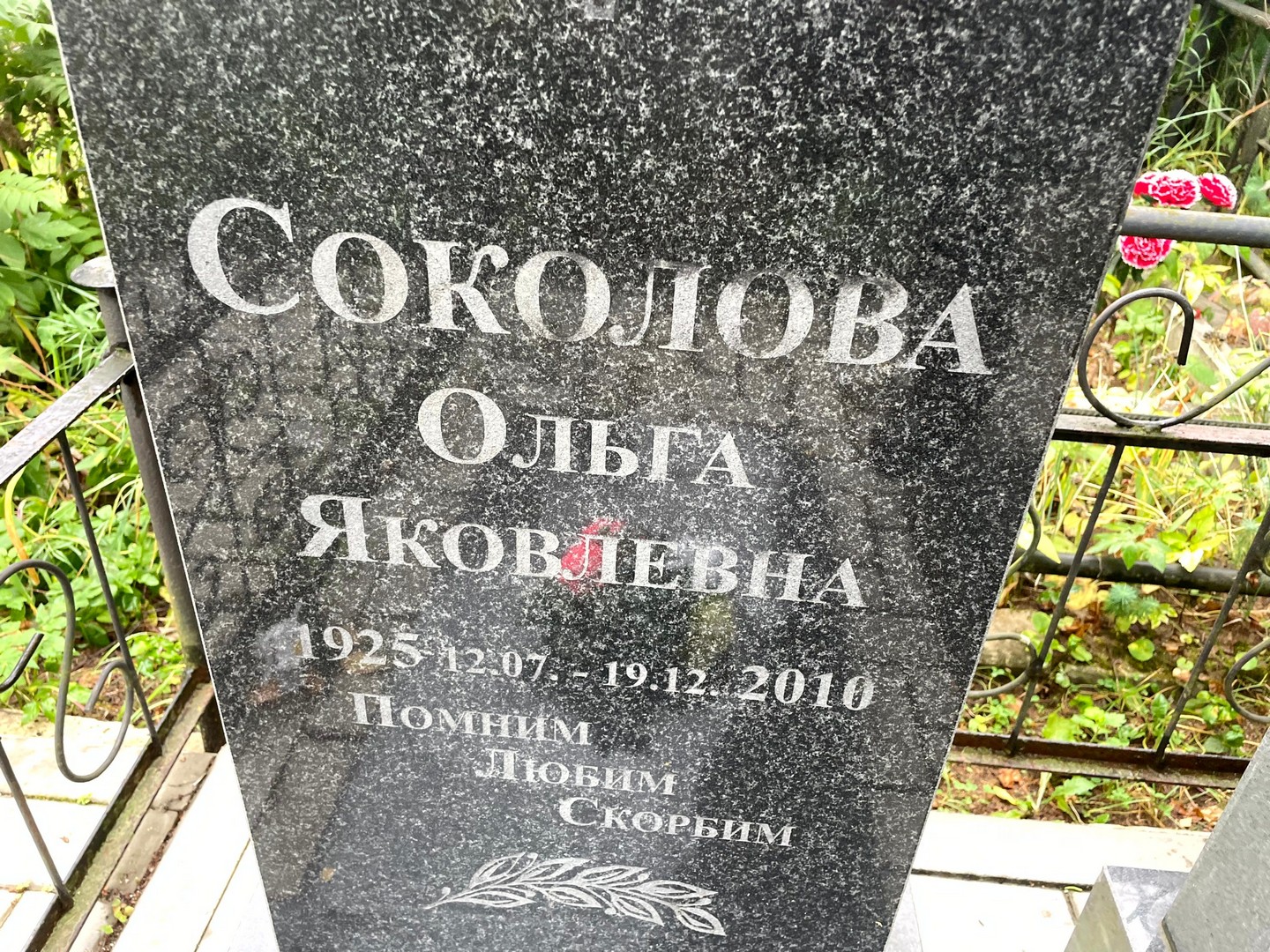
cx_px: 635
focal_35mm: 26
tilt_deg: -34.0
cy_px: 476
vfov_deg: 53.1
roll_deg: -2.8
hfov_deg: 67.3
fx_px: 954
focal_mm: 4.2
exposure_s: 1/121
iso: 100
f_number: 1.6
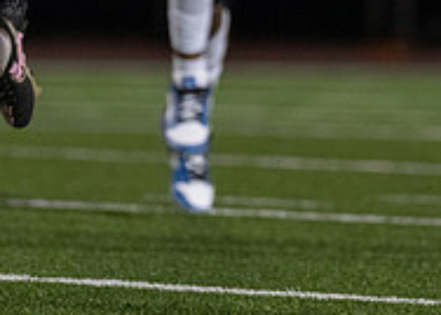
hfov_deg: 2.3
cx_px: 252
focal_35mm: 880
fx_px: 11014
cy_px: -65
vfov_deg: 1.6
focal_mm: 200
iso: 3200
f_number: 2.8
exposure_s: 1/1000
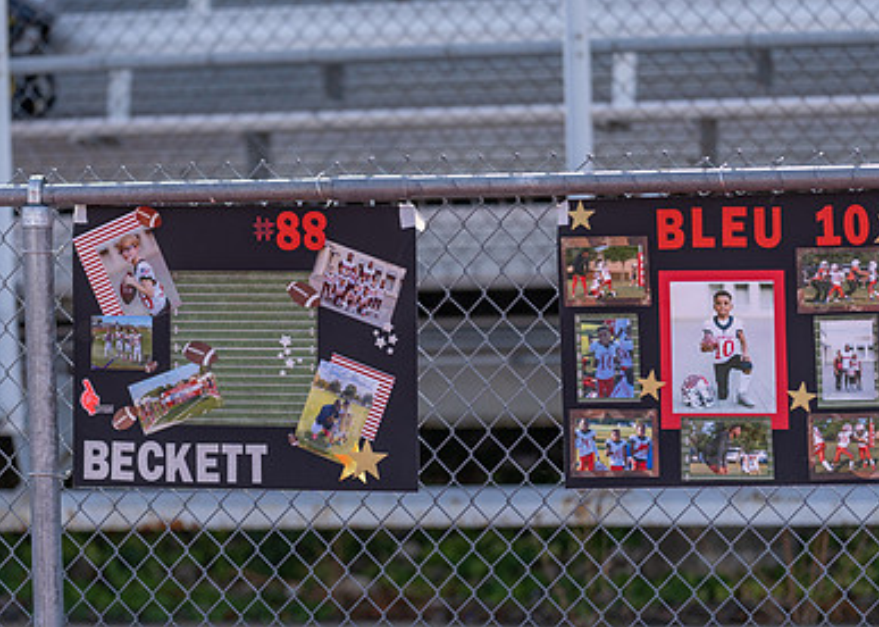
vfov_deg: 6.8
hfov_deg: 9.5
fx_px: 5290
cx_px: 379
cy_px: 359
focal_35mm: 212
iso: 100
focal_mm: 135
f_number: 1.8
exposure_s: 1/2500
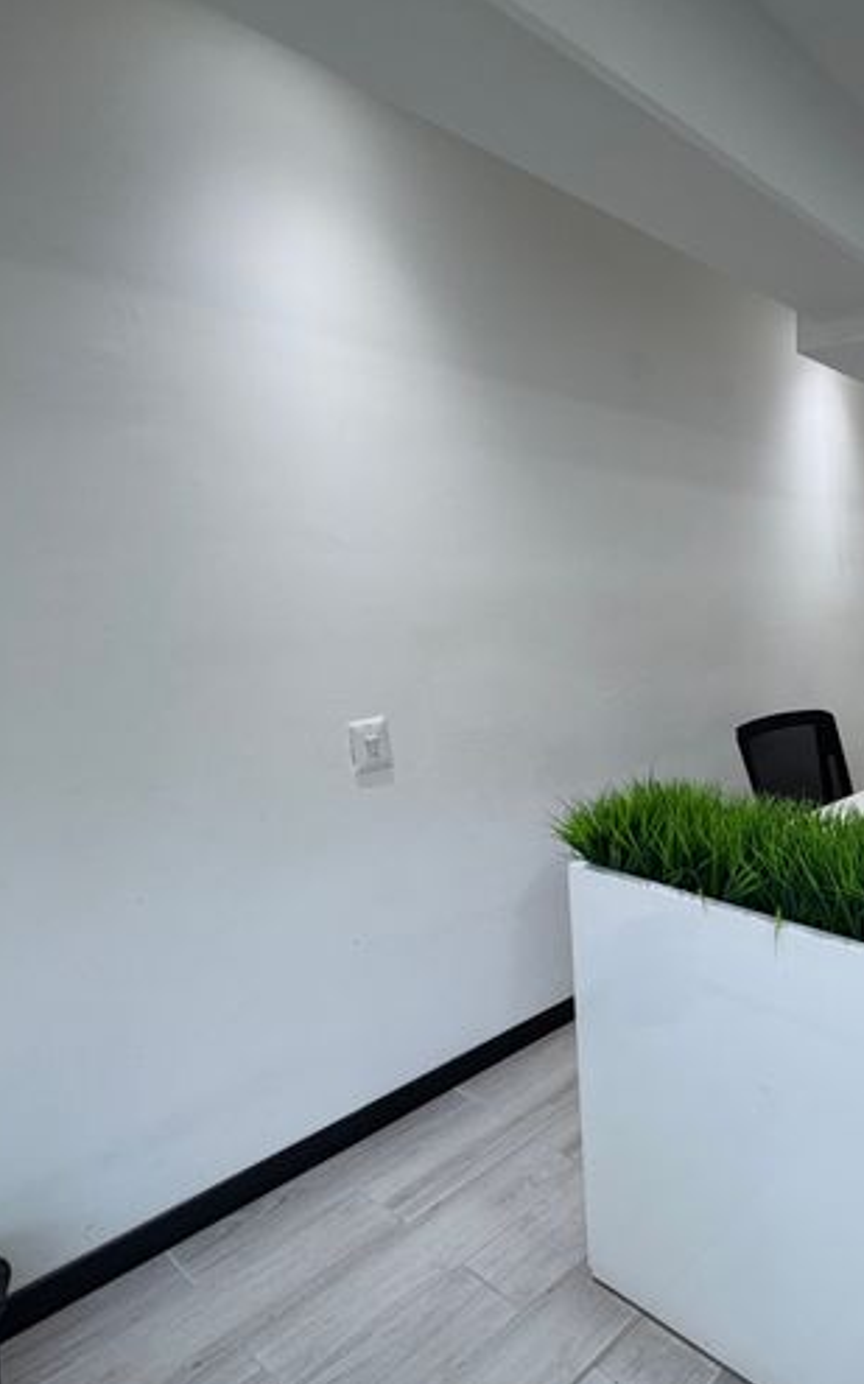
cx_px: 902
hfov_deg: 47.2
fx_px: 754
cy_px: 693
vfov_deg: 85.1
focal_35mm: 20
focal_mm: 2.22
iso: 160
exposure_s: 1/120
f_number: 2.2
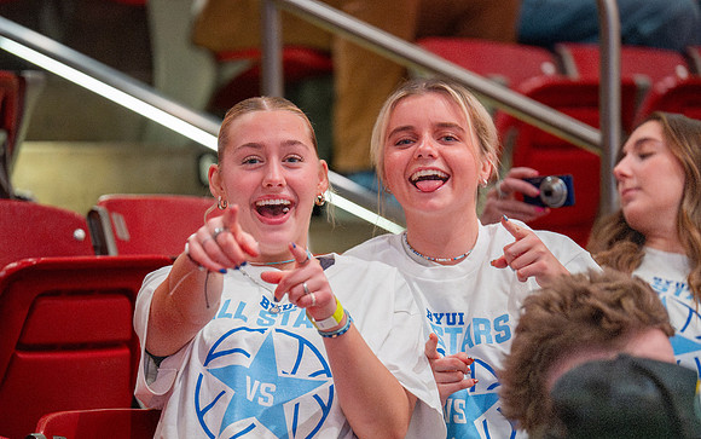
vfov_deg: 5.2
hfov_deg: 8.2
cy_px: 279
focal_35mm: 255
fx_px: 4866
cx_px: 350
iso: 6400
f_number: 3.2
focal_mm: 200
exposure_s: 1/250
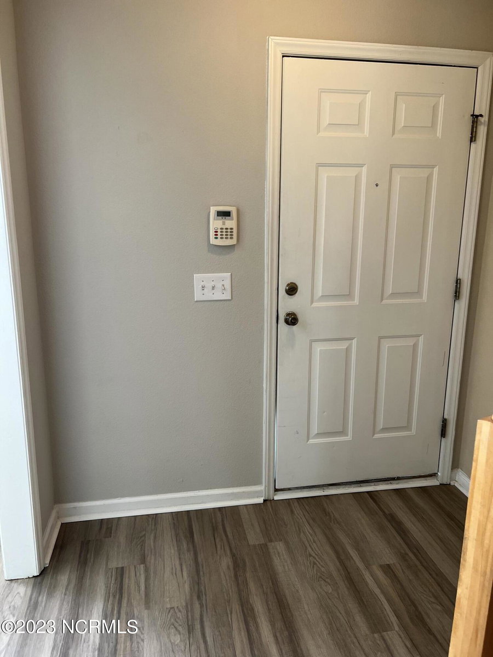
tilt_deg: -13.0
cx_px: 246
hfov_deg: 53.1
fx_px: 494
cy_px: 328
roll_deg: +0.1
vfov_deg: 67.3
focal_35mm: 26
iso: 125
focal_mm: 5.7
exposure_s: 1/120
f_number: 1.5
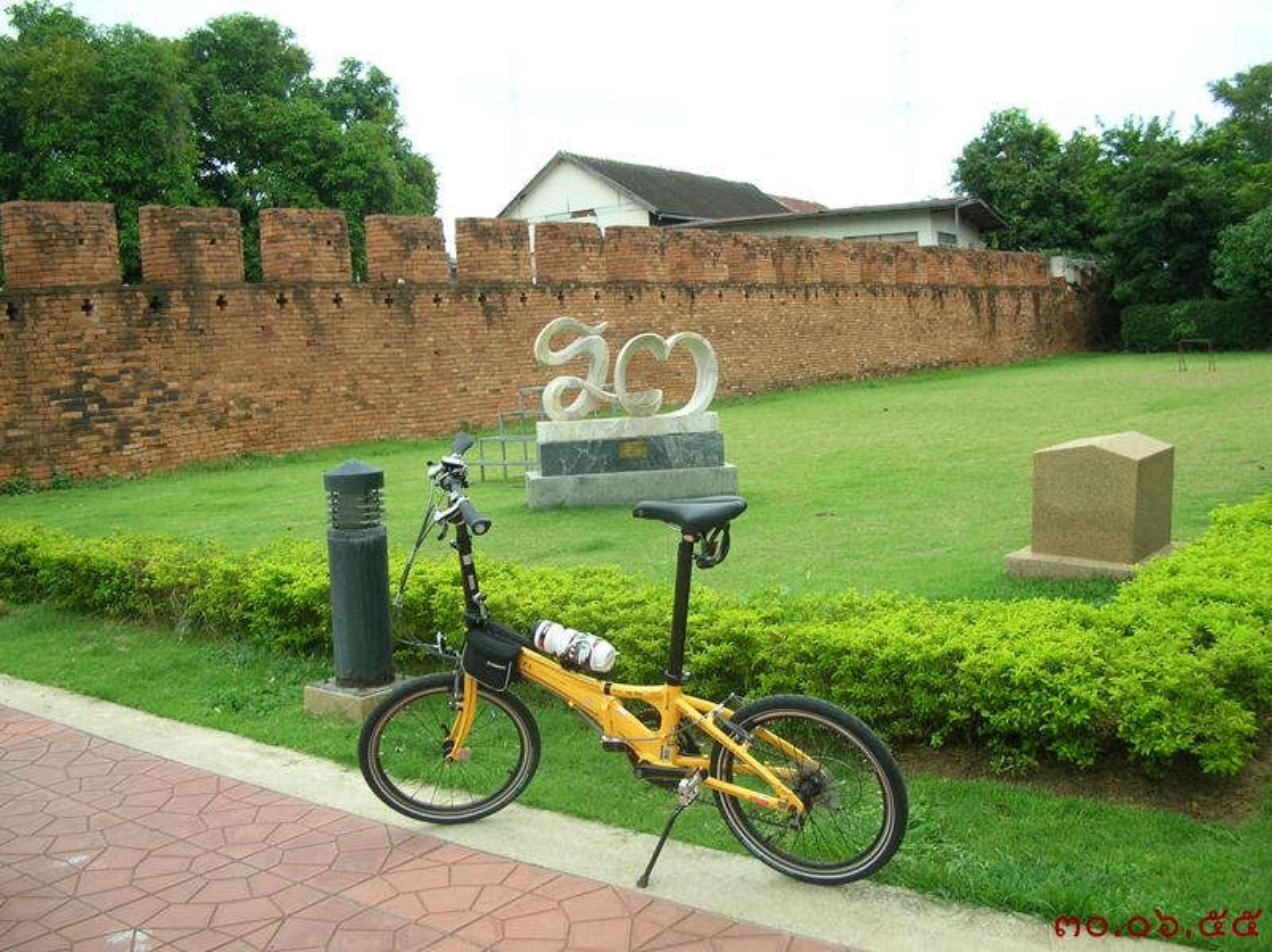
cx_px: 636
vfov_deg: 40.7
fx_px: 1285
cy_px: 476
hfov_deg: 52.7
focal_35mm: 35
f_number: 2.8
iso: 50
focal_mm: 5.8
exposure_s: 1/194
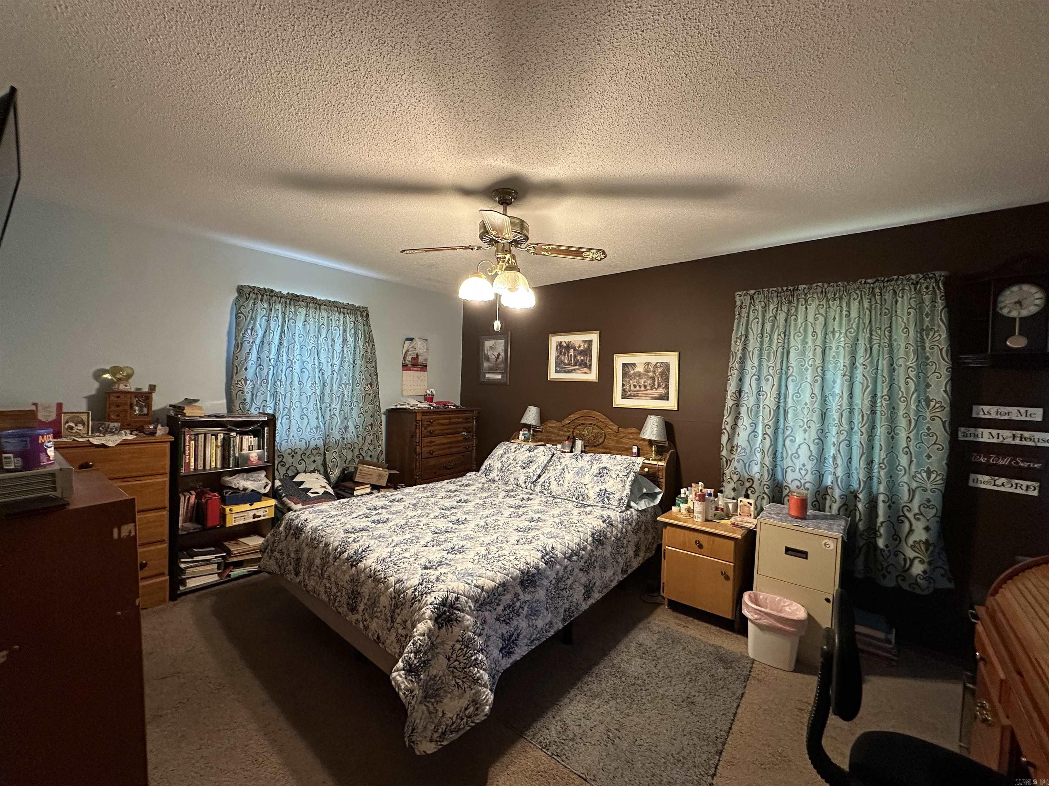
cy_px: 393
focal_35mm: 14
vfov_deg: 85.7
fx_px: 424
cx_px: 524
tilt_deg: +0.7
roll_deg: -1.7
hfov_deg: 102.1
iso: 640
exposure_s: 1/60
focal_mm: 2.22
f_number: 2.2
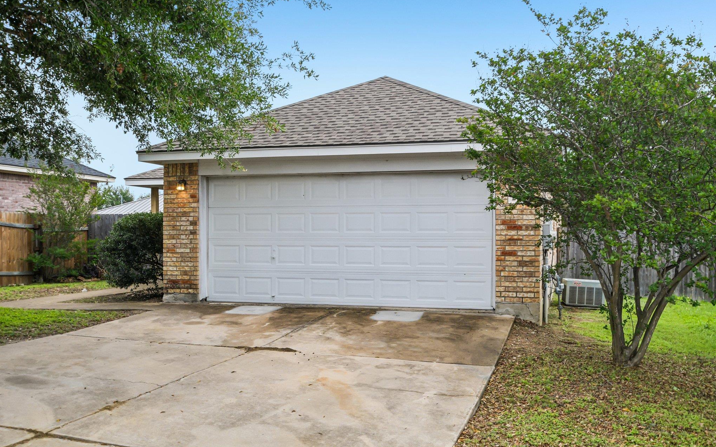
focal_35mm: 37
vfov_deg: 34.4
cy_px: 220
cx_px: 360
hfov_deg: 52.8
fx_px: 722
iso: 400
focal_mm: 24
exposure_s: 1/400
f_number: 8
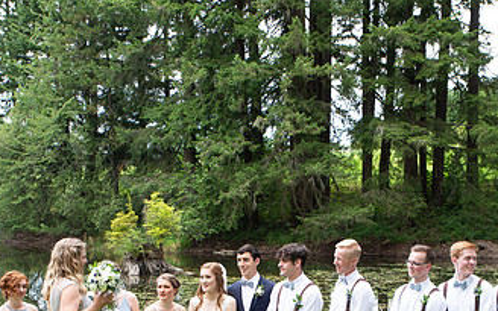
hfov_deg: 32.5
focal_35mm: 63
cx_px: 260
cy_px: 278
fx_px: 855
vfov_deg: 20.2
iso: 400
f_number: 9
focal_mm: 35
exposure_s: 1/160
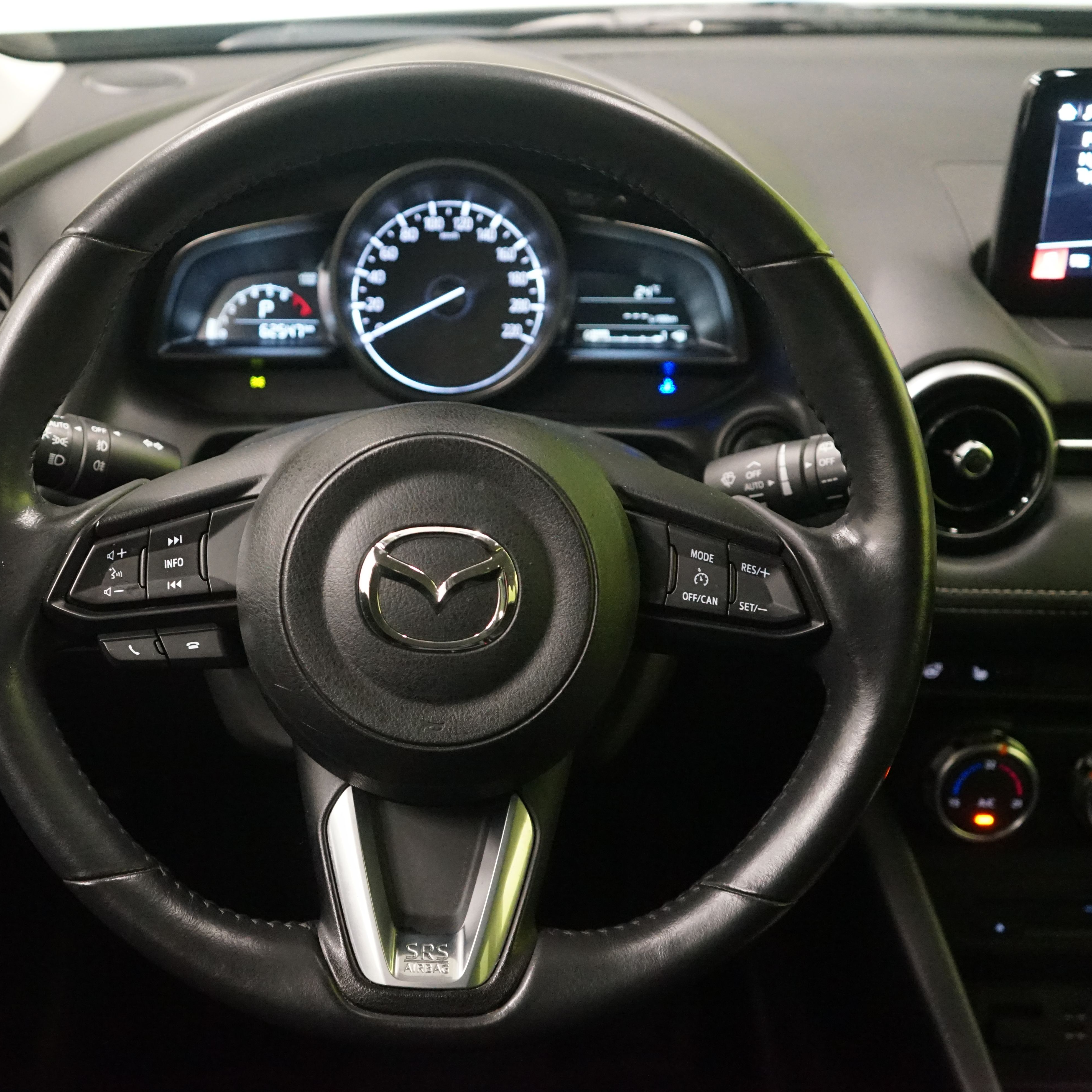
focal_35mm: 44
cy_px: 539
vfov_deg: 38.3
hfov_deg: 38.2
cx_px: 435
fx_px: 1570
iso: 6400
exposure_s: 1/40
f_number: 4
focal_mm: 34
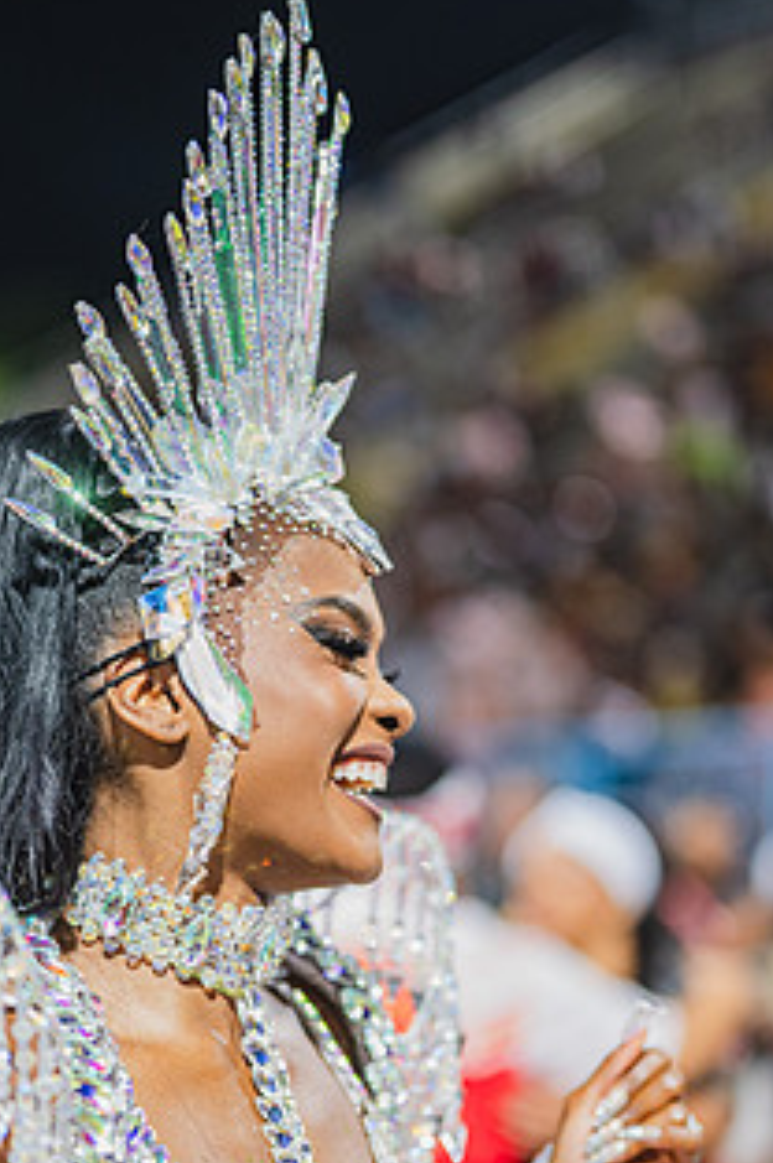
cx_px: 282
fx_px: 2324
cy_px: 751
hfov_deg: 18.8
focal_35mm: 72
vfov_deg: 28.0
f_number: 1.2
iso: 1600
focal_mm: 50
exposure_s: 1/1000
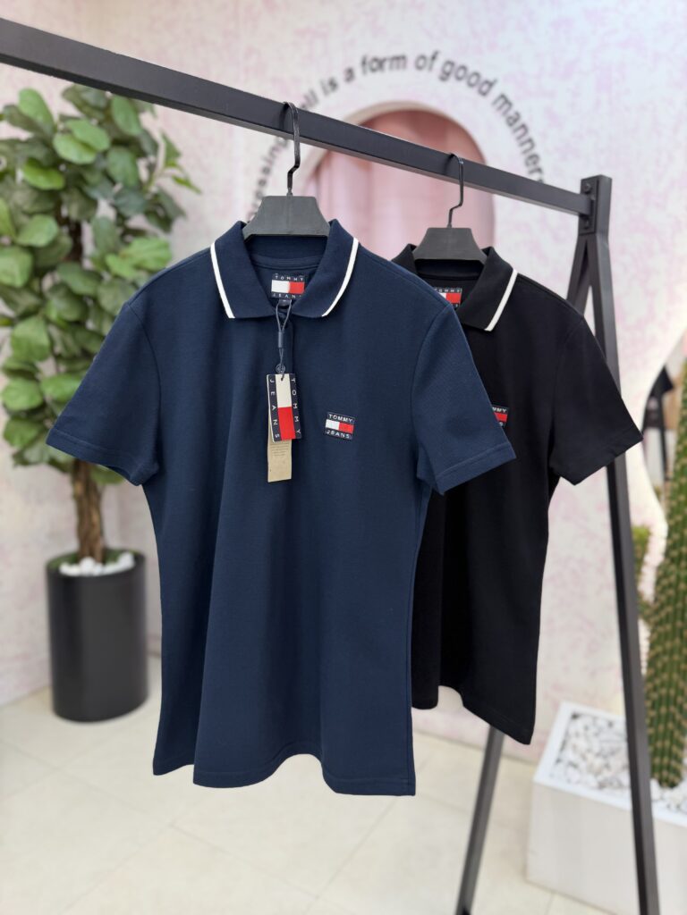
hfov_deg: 56.8
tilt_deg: -8.4
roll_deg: -0.3
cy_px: 458
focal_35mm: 24
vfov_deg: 71.6
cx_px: 344
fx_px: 635
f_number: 1.78
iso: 64
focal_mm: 6.76
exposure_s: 1/121
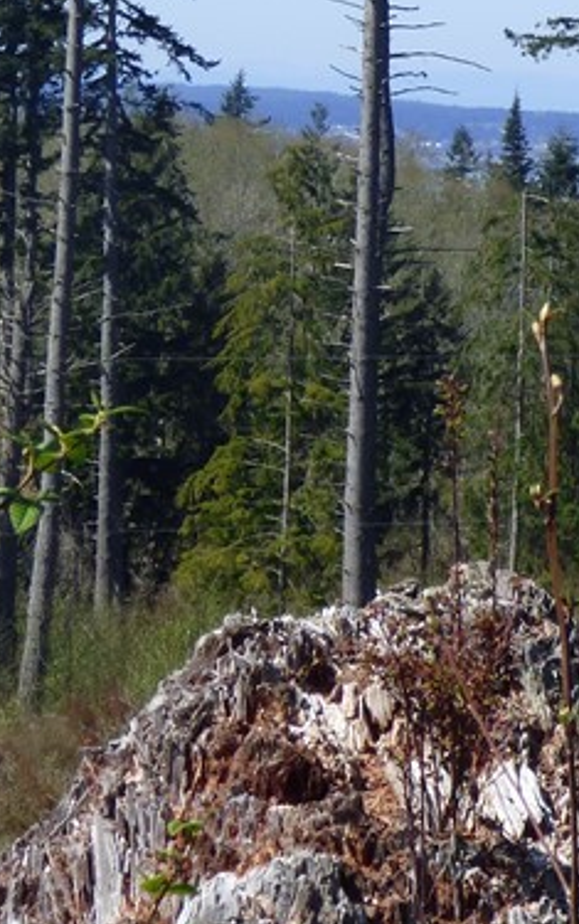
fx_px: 6779
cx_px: 394
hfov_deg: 4.9
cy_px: 202
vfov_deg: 7.8
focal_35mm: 269
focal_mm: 15.56
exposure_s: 1/500
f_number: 4.6
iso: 100
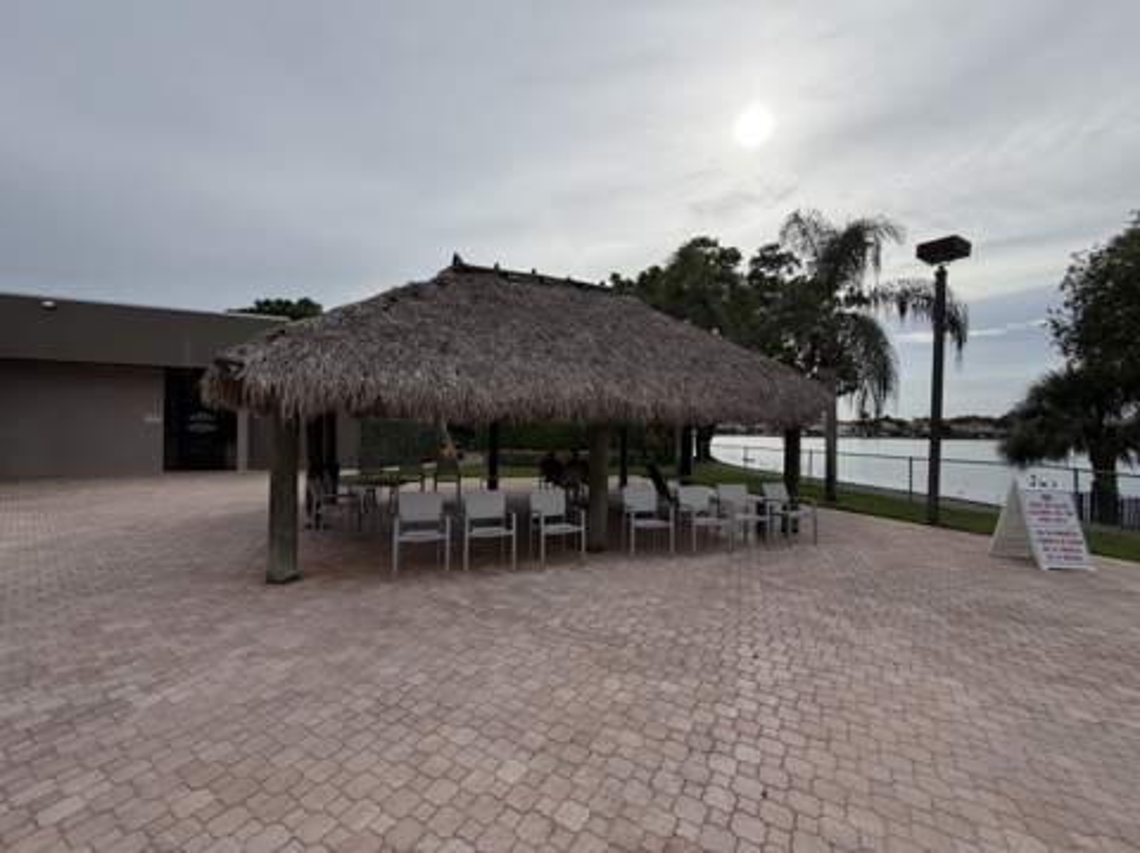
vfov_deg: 85.6
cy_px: 426
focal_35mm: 14
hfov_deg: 102.1
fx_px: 461
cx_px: 570
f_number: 2.2
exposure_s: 1/1431
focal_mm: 2.22
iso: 20
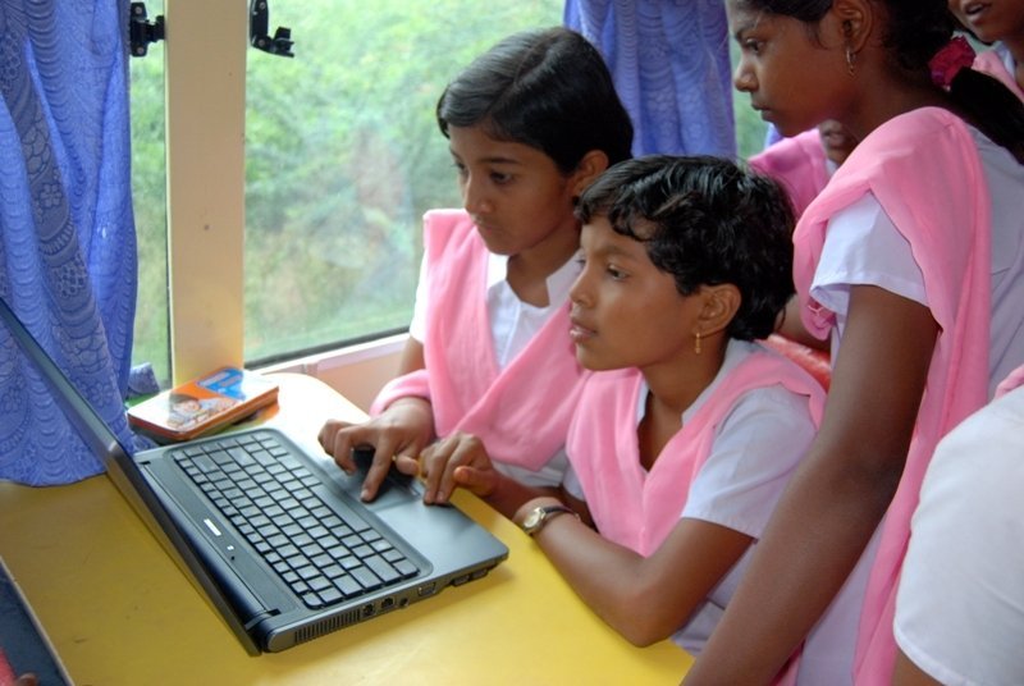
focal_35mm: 39
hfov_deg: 49.5
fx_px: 1111
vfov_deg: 34.3
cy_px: 343
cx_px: 512
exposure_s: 1/80
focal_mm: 26
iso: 640
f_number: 4.5
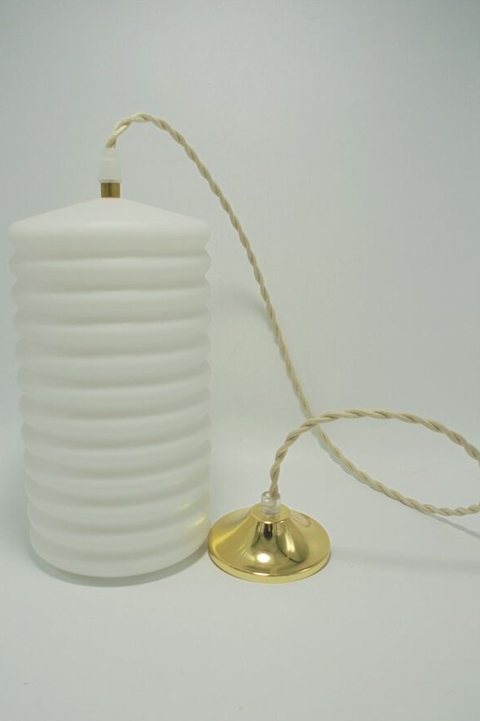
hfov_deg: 42.3
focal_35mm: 31
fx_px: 620
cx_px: 229
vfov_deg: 60.3
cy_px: 366
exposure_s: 1/125
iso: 100
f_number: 3.7
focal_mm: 5.3
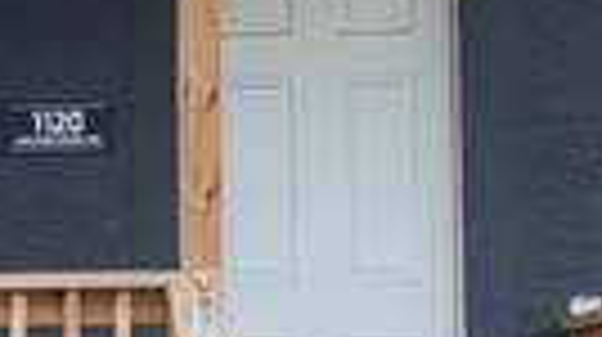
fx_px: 3237
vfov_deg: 5.9
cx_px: -836
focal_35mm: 203
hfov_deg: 9.5
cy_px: 400
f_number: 1.8
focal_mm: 5.4
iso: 40
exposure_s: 1/233
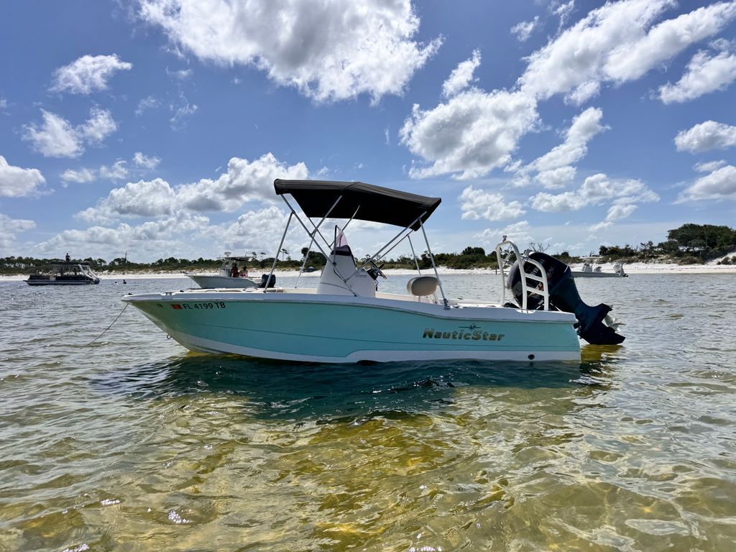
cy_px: 276
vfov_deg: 56.8
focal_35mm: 24
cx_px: 368
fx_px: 510
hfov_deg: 71.6
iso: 80
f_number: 1.78
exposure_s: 1/12346
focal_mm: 6.76
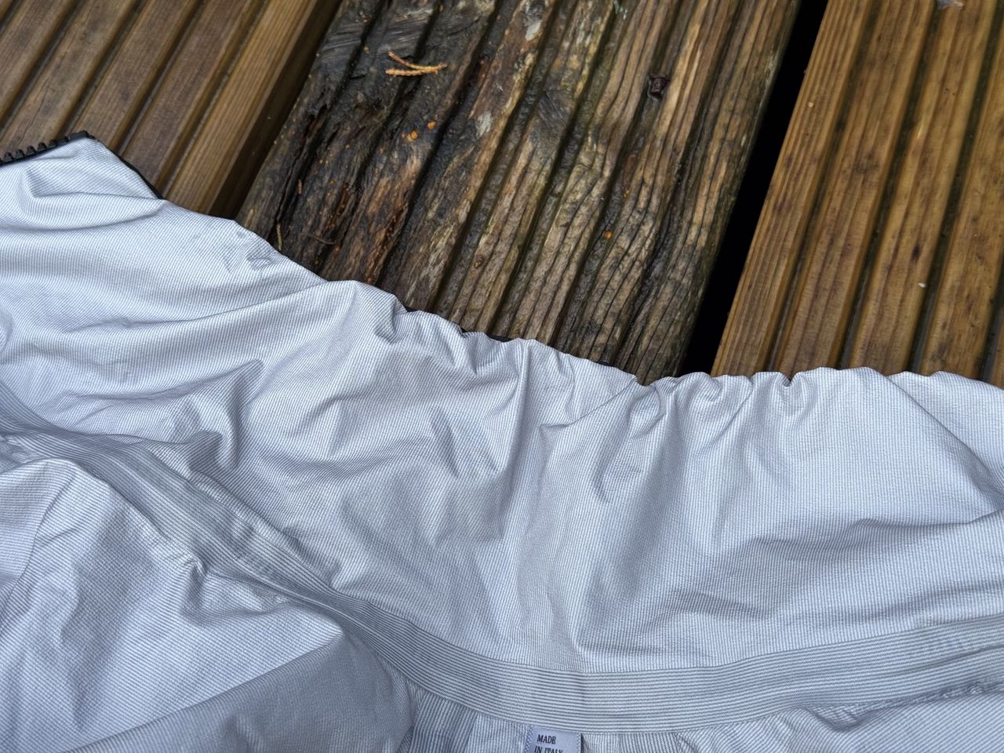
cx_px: 502
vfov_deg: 30.3
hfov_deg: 39.7
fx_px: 1392
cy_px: 376
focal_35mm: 48
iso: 64
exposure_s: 1/843
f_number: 1.78
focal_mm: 6.76
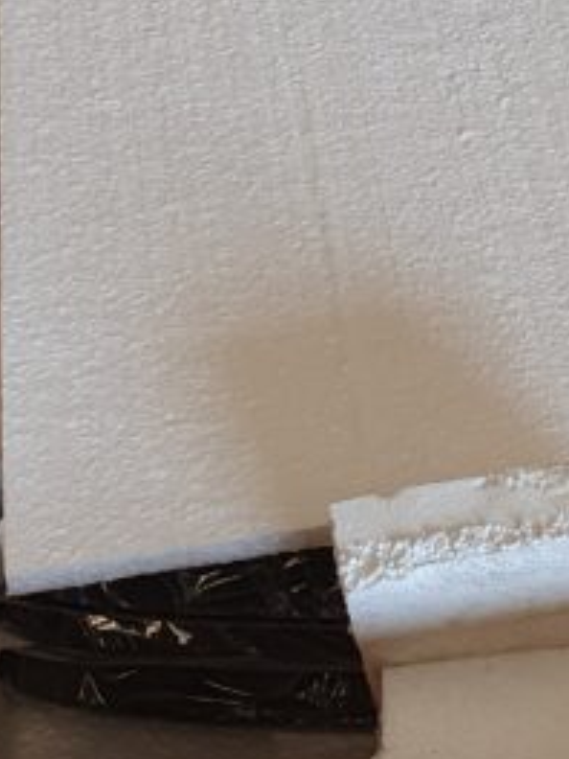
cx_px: 670
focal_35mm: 101
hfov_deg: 14.2
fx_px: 2214
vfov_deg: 18.8
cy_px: -52
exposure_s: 1/100
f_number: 2.4
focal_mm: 4.32
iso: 64
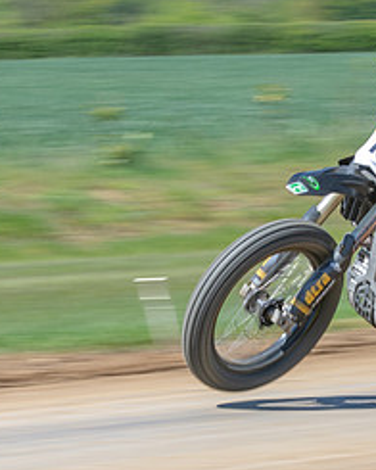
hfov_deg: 5.0
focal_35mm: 310
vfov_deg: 6.2
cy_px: 260
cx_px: 344
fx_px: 4312
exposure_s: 1/160
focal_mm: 70
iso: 200
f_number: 8
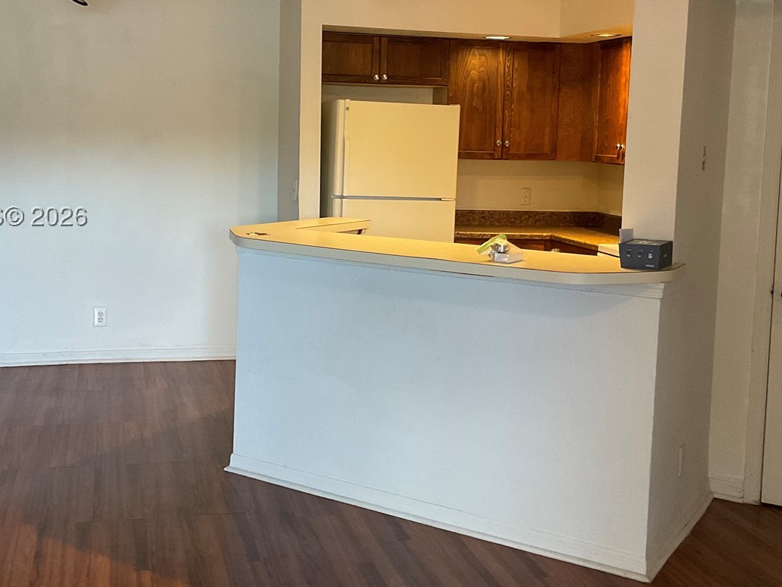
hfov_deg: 42.0
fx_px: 1016
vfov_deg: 32.0
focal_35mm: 45
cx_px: 354
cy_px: 221
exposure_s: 1/60
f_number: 1.8
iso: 160
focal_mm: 3
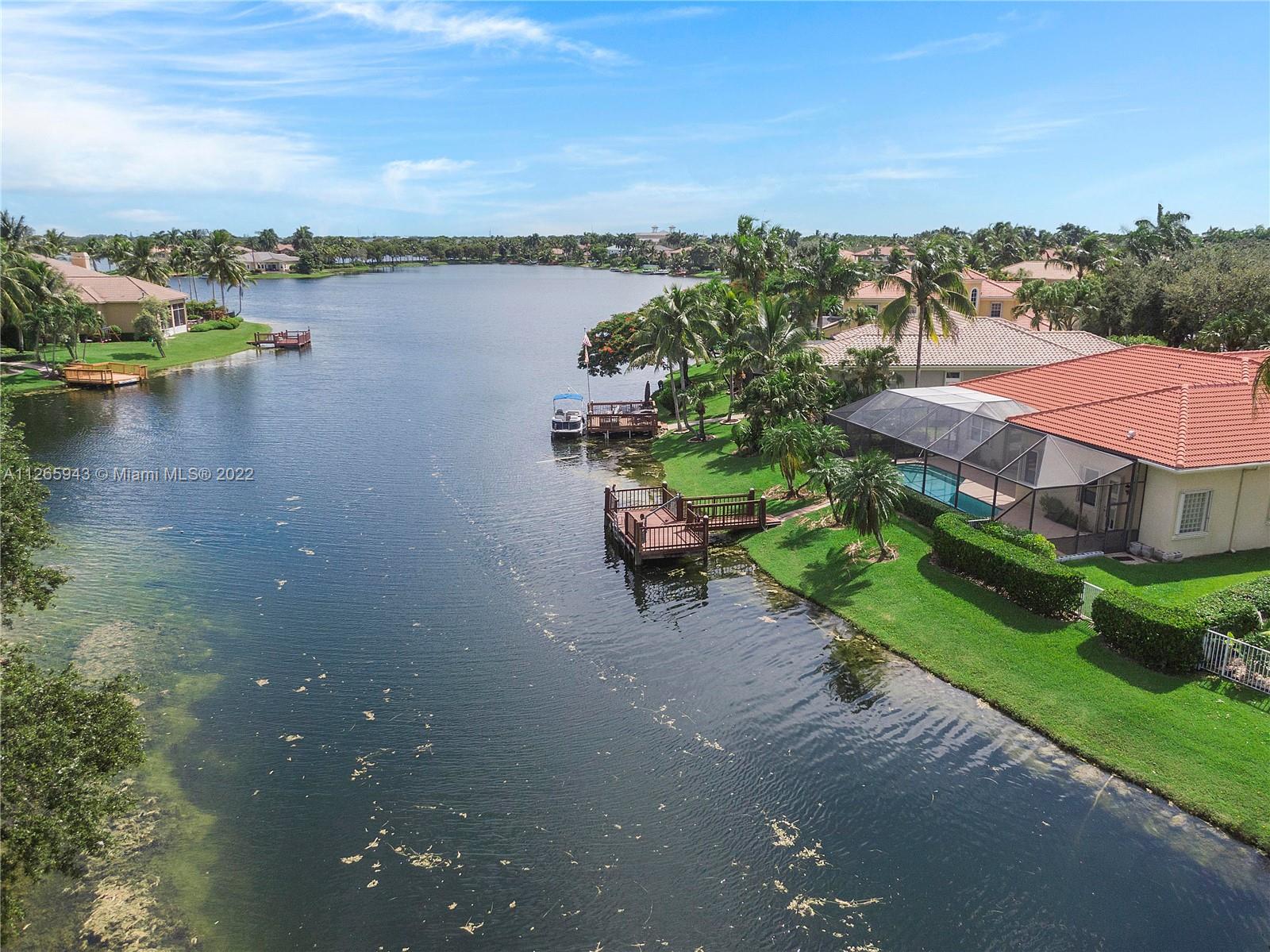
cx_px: 635
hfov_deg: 71.6
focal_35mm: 24
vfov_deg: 56.8
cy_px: 476
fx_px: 880
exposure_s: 1/1600
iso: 100
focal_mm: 4.39
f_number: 2.8
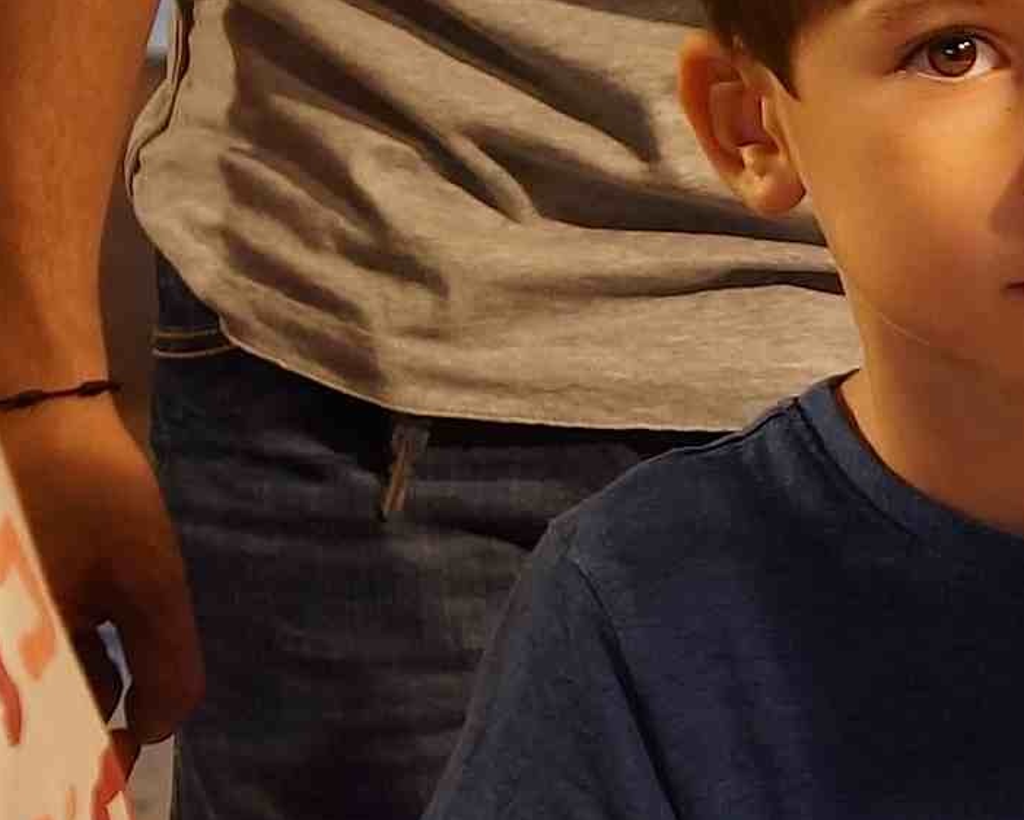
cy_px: 394
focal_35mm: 200
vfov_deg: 7.7
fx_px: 6063
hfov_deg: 9.3
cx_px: 1758
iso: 400
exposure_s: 1/60
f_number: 4
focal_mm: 28
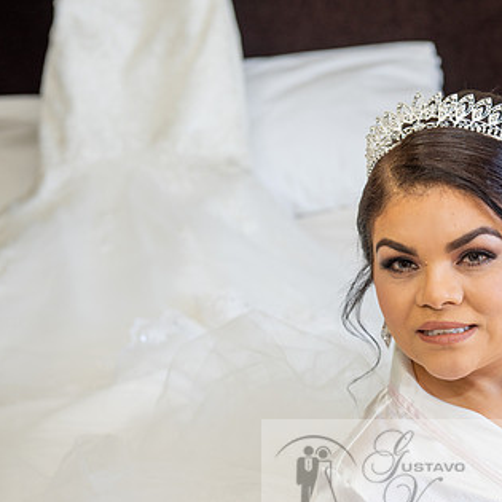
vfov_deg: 20.1
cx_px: 392
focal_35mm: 86
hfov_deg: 20.0
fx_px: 1411
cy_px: 307
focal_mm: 55
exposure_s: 1/125
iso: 320
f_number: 4
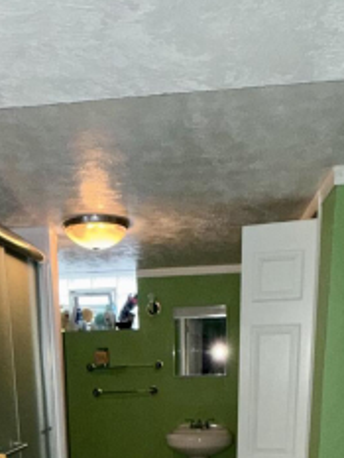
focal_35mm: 40
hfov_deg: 35.9
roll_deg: +1.0
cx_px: 142
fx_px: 530
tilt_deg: -13.4
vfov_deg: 39.3
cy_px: 490
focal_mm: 2.22
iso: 200
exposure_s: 1/30
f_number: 2.2
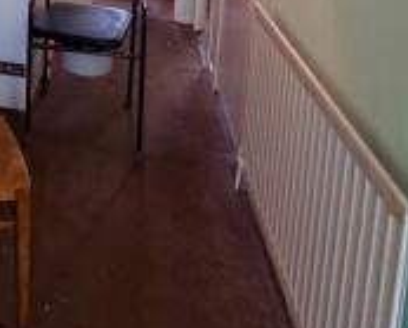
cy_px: -107
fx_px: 556
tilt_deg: -7.2
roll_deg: -1.2
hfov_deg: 35.1
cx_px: -32
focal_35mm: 46
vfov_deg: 27.1
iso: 250
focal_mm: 2.22
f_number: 2.2
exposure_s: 1/50
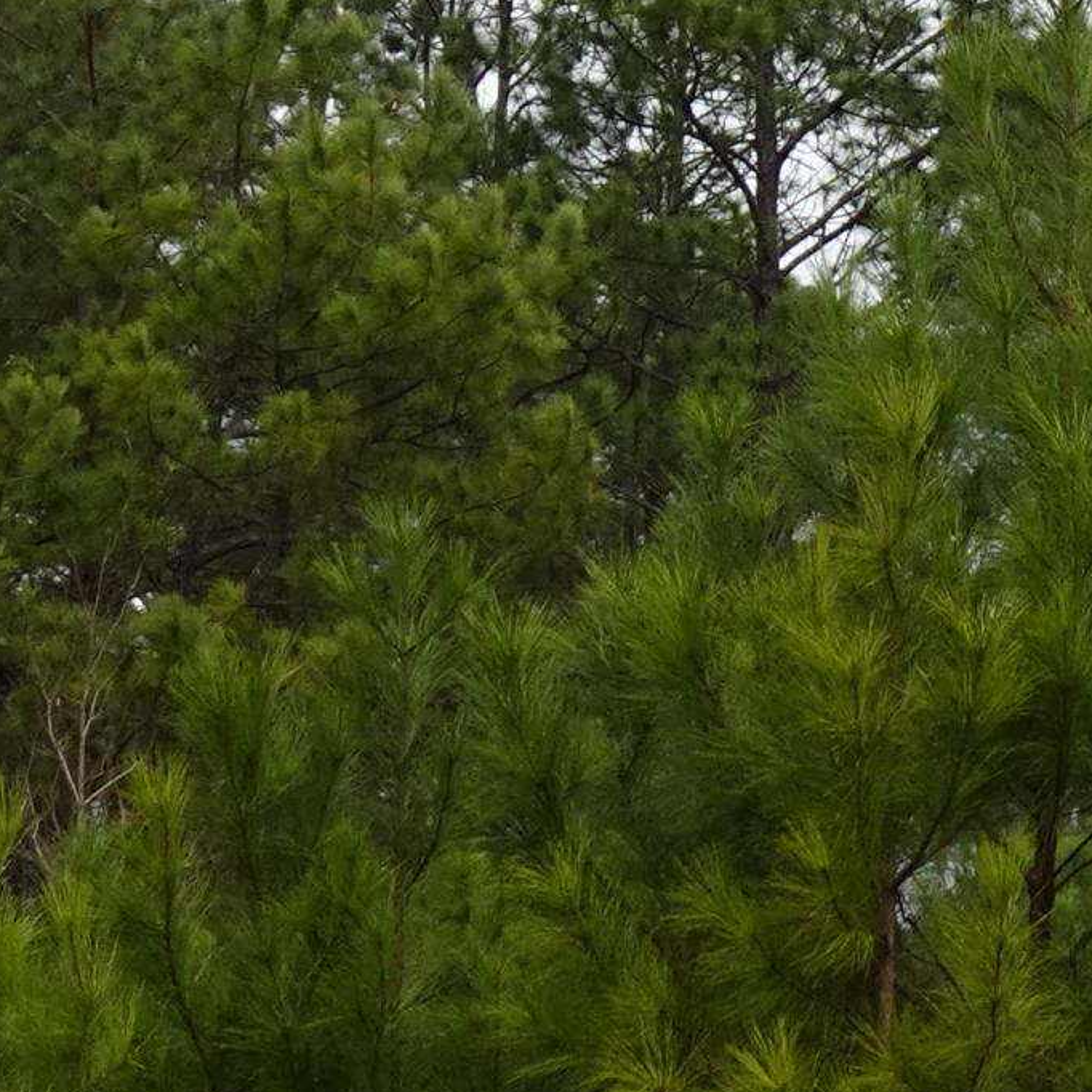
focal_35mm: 249
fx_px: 8887
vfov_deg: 7.0
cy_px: -56
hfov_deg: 6.9
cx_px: 1600
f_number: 4.5
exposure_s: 1/250
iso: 80
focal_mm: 10.2
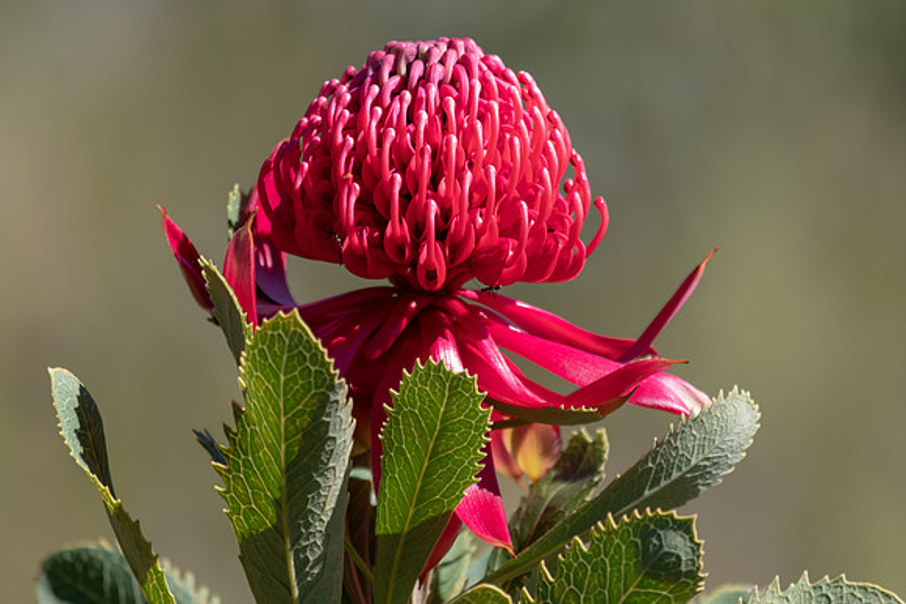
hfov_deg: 4.6
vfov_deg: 3.1
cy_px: 302
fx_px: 11327
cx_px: 453
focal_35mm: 450
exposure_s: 1/500
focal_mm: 300
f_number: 5.6
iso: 200
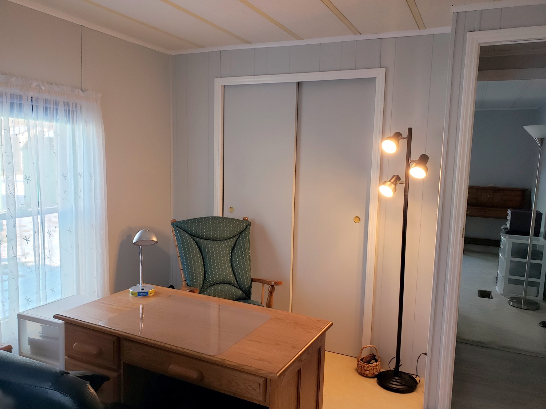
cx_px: 273
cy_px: 204
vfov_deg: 53.1
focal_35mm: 26
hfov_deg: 67.3
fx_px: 410
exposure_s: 1/60
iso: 100
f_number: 2.4
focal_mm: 4.3
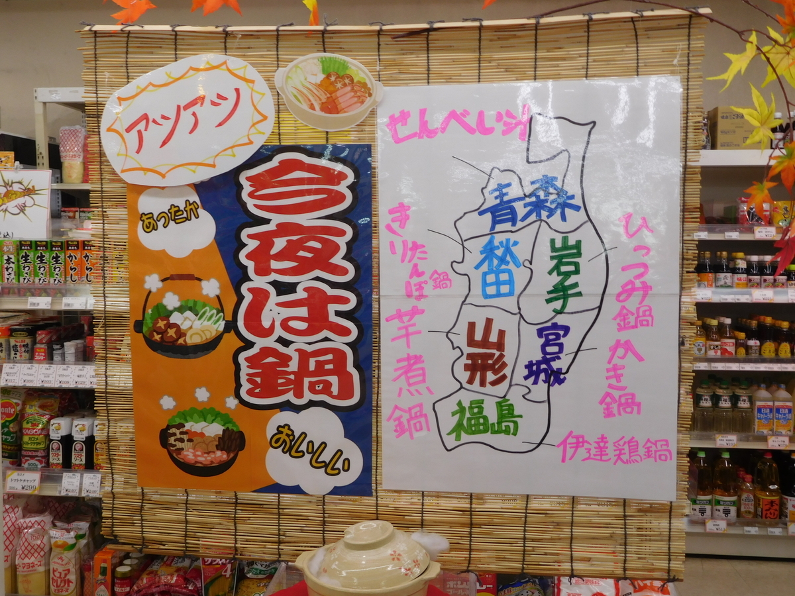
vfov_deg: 40.7
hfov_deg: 52.6
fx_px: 804
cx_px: 398
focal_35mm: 35
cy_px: 298
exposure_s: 1/40
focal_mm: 6.2
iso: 125
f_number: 3.8
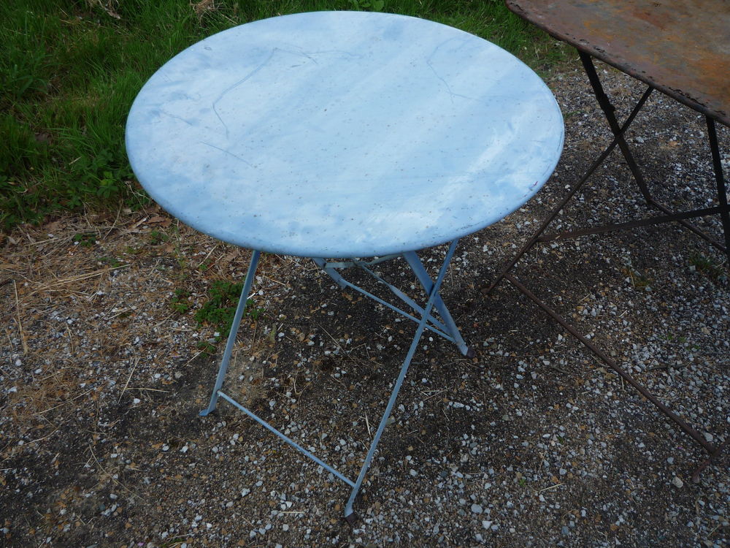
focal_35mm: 30
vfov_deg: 46.8
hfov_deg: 60.0
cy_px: 274
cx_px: 365
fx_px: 633
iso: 100
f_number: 4
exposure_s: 1/250
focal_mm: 5.2
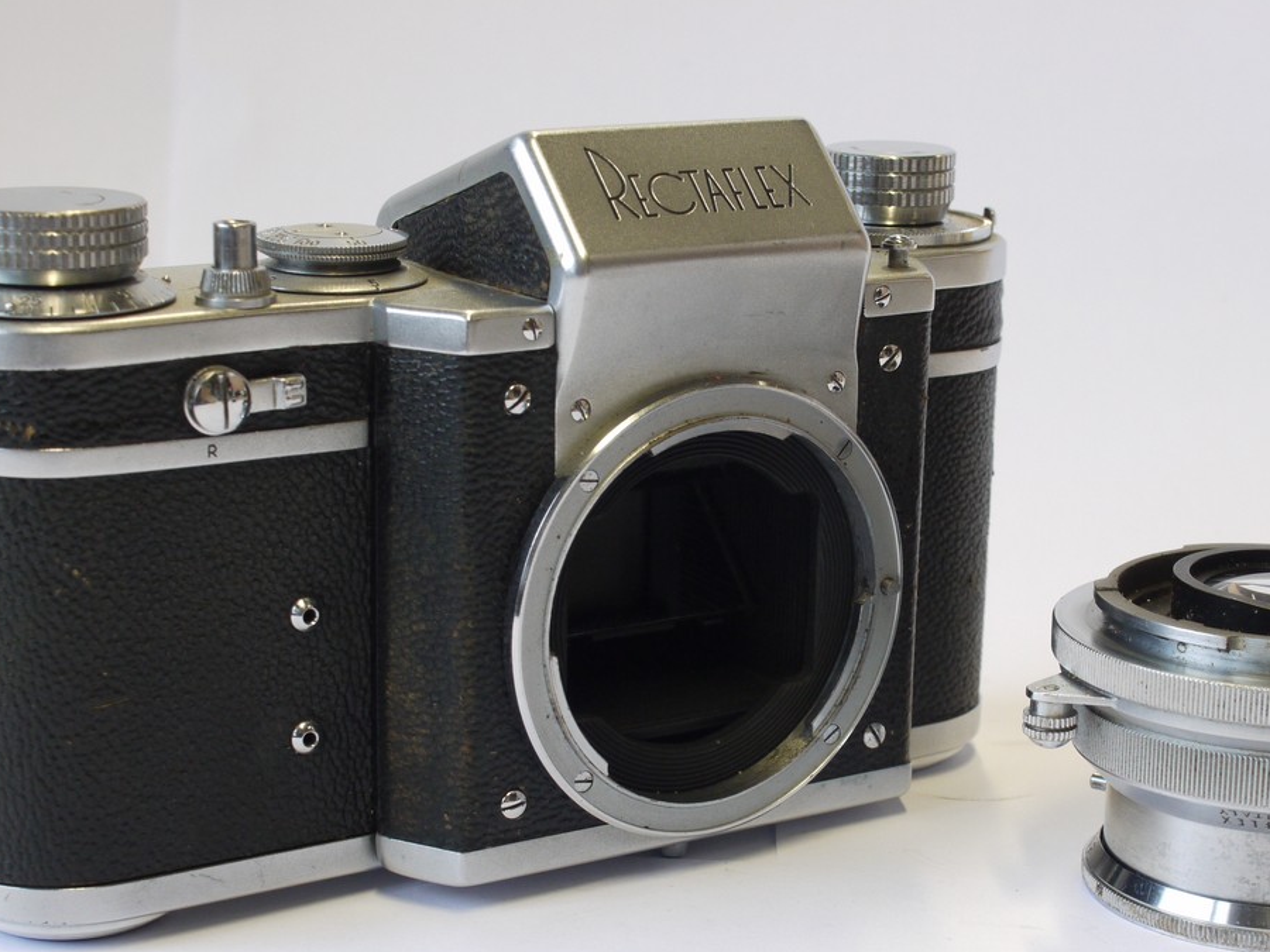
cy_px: 619
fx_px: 2935
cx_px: 718
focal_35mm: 80
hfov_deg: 24.4
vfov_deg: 18.4
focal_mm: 30
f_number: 8
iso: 400
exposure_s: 1/25
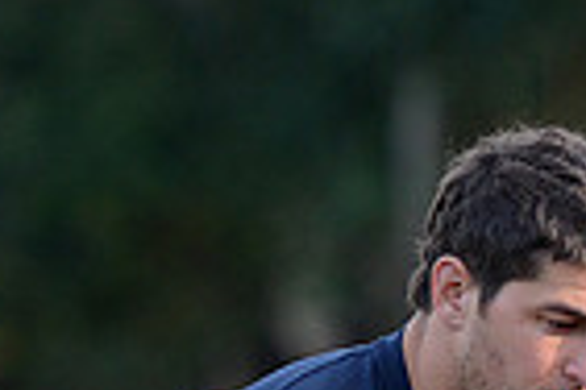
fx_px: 16114
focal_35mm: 990
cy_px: 790
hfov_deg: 2.1
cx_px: 877
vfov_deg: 1.4
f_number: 4
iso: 800
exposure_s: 1/640
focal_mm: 240
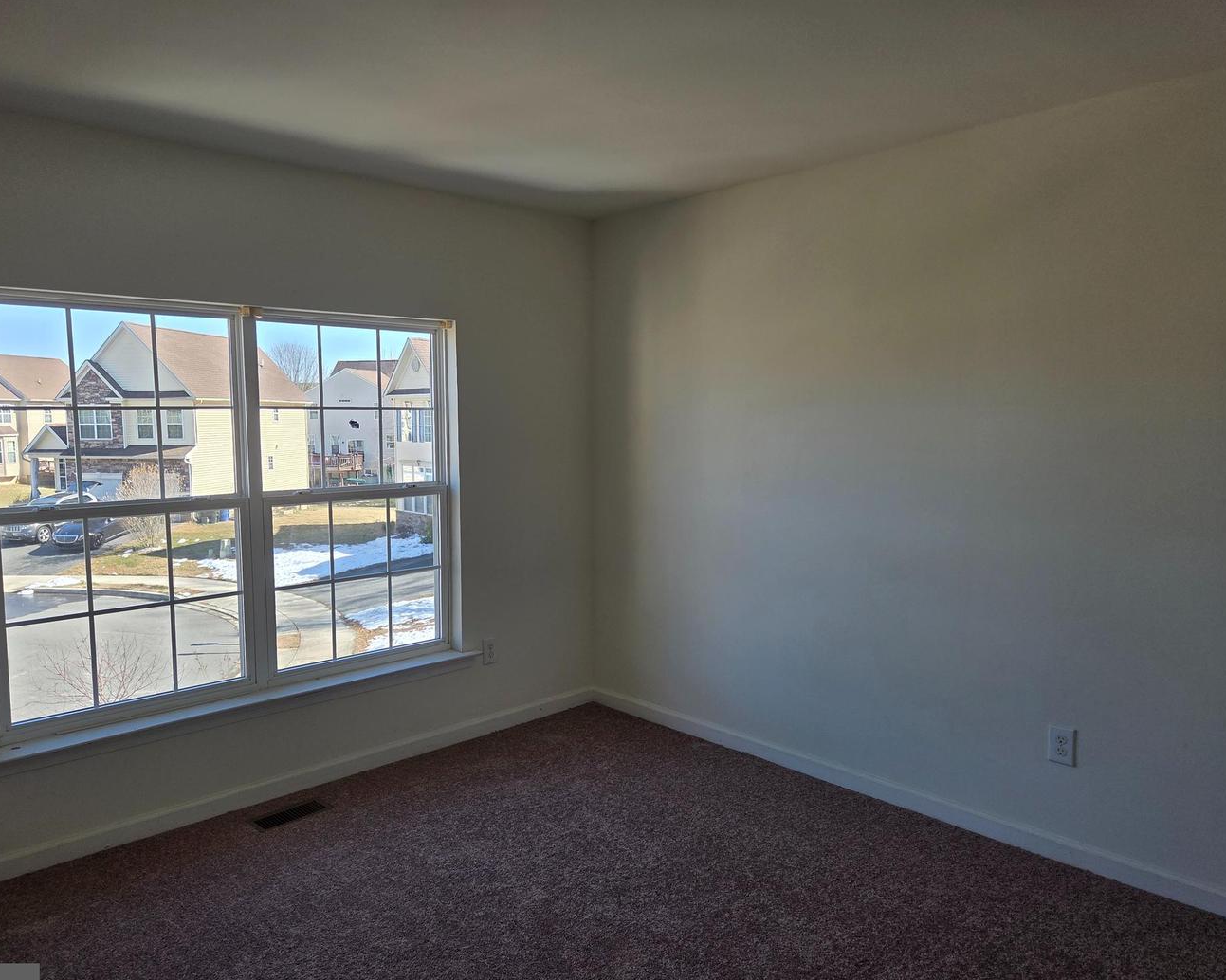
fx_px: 907
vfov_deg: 56.8
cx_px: 556
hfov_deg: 68.0
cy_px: 506
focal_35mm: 25
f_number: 1.8
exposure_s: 1/1002
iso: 80
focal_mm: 5.4
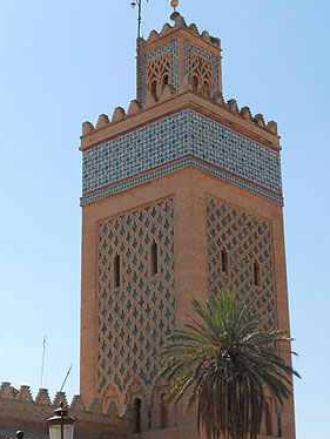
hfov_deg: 19.7
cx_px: 149
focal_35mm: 75
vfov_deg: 26.0
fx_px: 952
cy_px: 239
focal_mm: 9.8
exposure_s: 1/500
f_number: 4.8
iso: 80
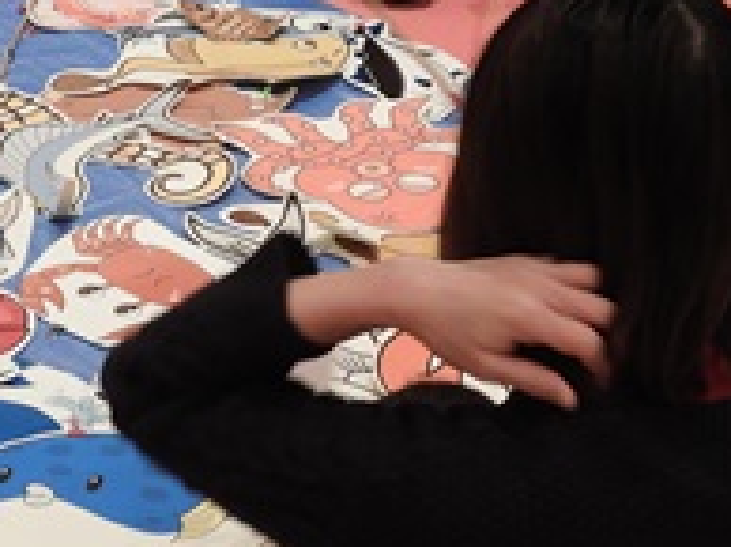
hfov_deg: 17.9
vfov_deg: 13.5
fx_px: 2299
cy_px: 226
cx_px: 151
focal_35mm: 109
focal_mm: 5.9
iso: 280
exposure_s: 1/30
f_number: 3.6
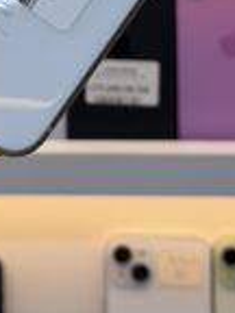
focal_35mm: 167
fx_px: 1512
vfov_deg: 11.4
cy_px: -126
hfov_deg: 8.8
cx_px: -40
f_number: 1.78
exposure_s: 1/578
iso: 64
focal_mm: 6.76
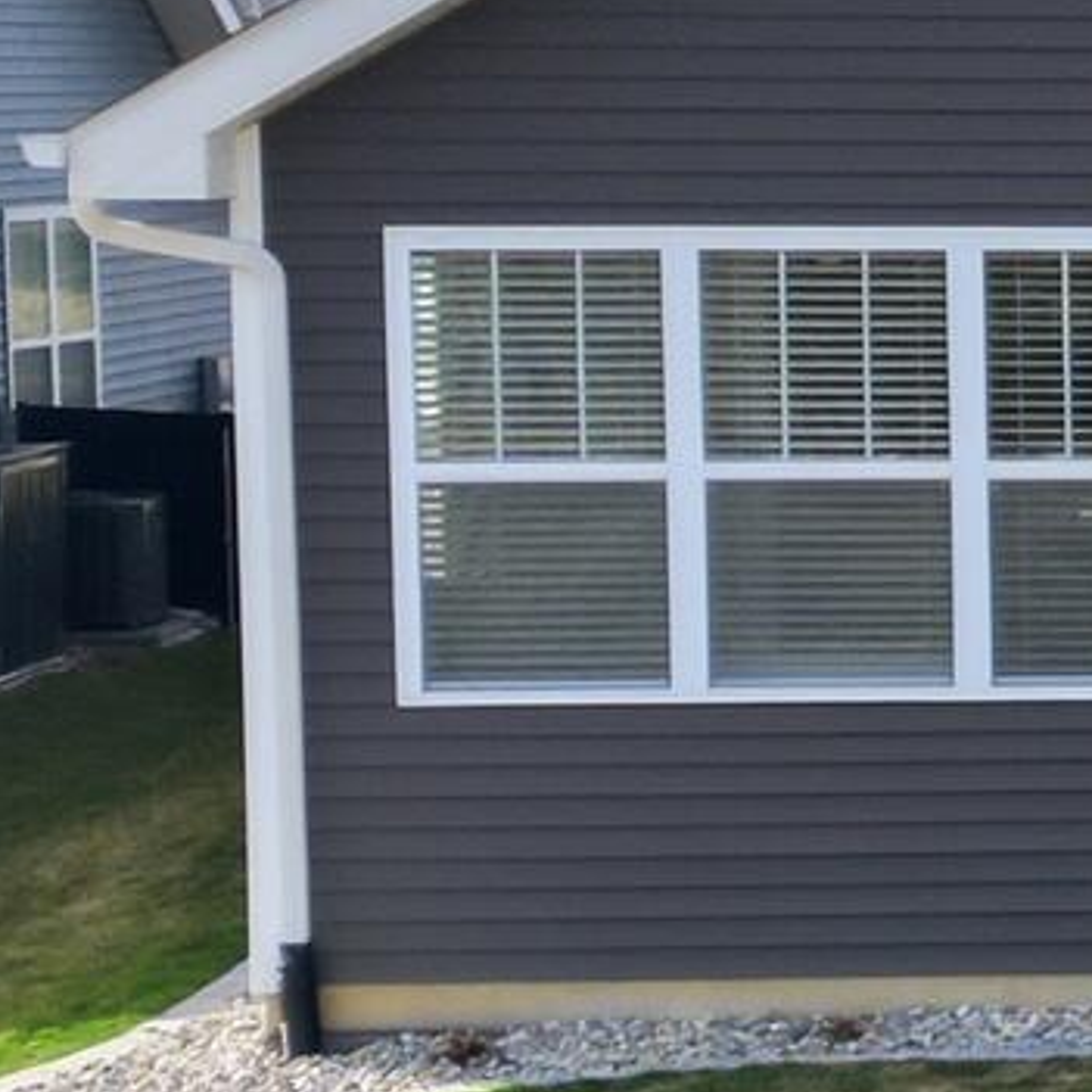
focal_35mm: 151
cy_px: 552
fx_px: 5389
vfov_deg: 11.6
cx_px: 1985
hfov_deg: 10.8
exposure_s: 1/2000
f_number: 1.7
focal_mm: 6.7
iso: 100
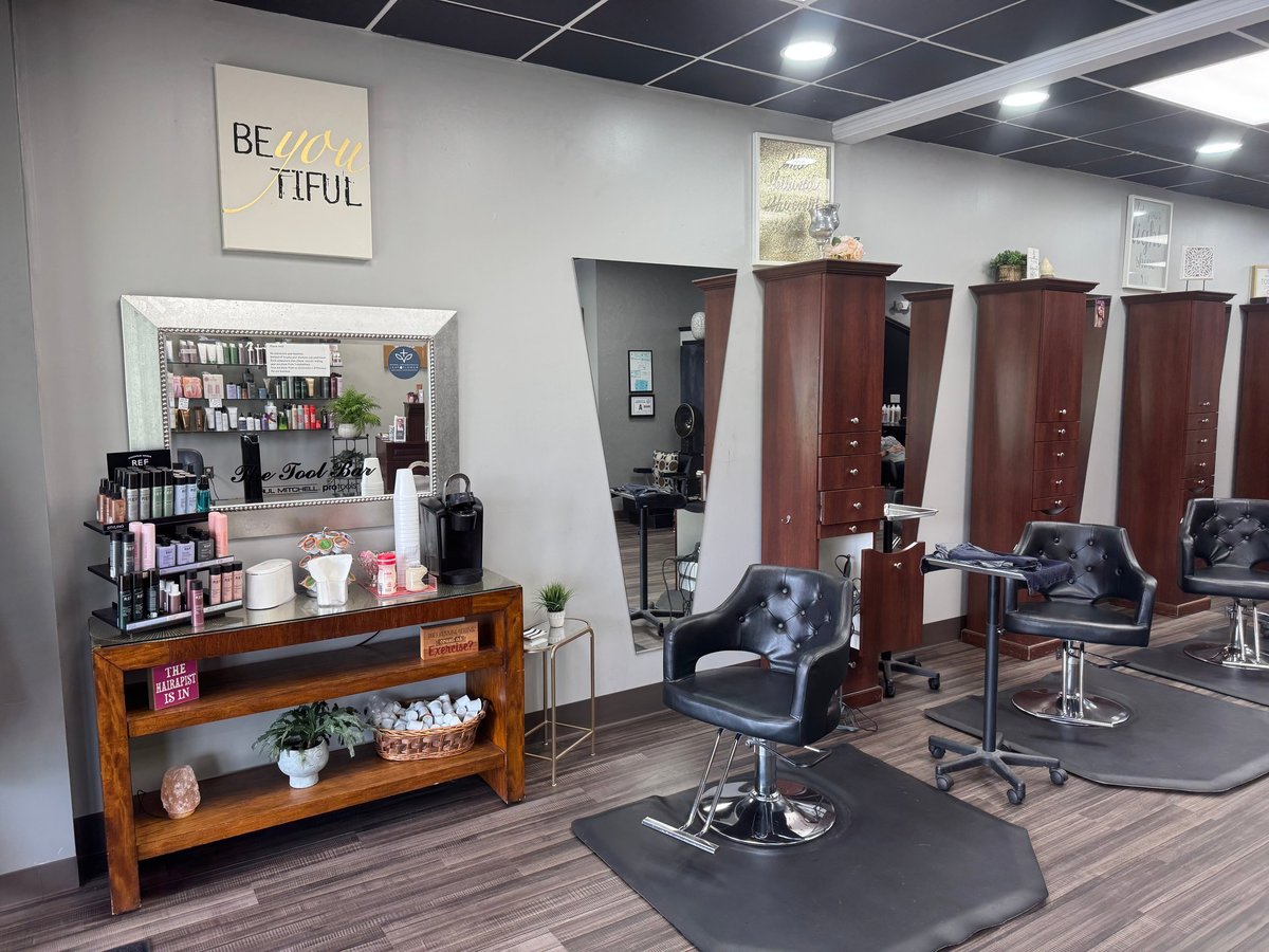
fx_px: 880
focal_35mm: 24
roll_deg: +0.8
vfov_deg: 56.8
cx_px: 634
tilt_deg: -6.2
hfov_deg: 71.6
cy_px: 476
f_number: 1.78
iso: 125
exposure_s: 1/120
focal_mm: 6.76
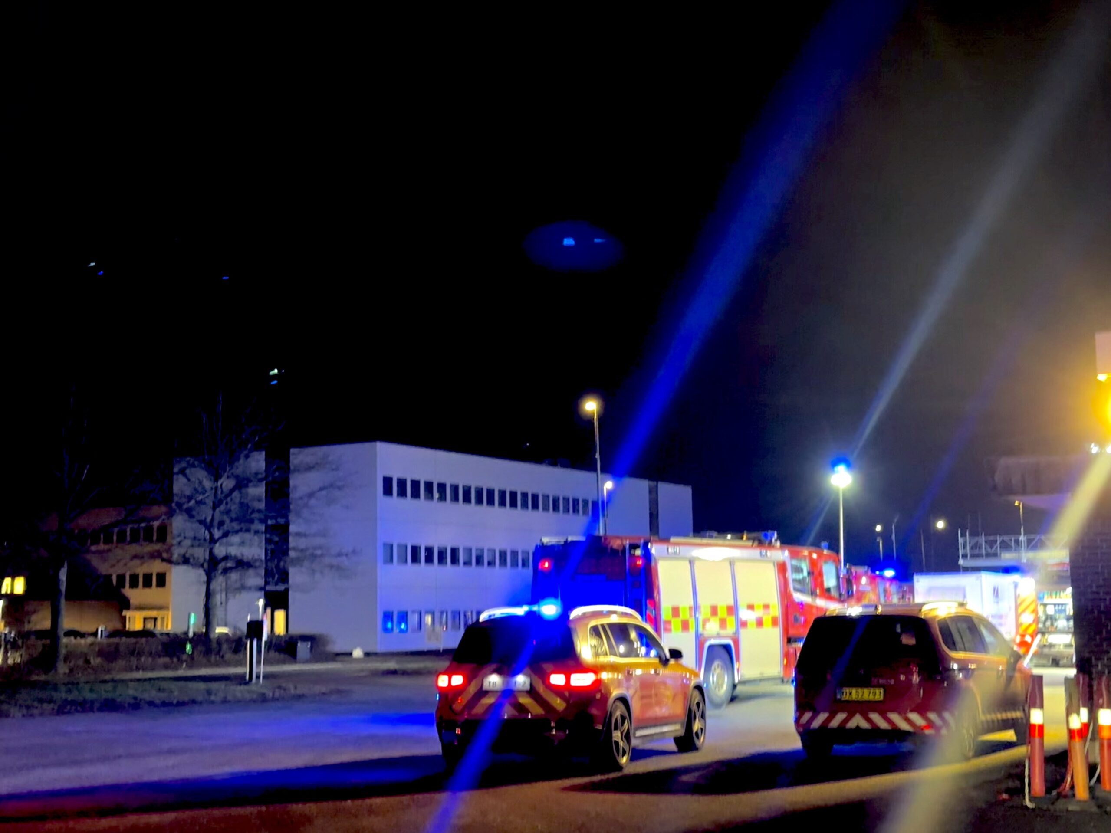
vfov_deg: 30.3
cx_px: 556
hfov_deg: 39.7
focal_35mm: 48
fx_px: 1541
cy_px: 416
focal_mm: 6.76
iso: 640
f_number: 1.78
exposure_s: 1/25
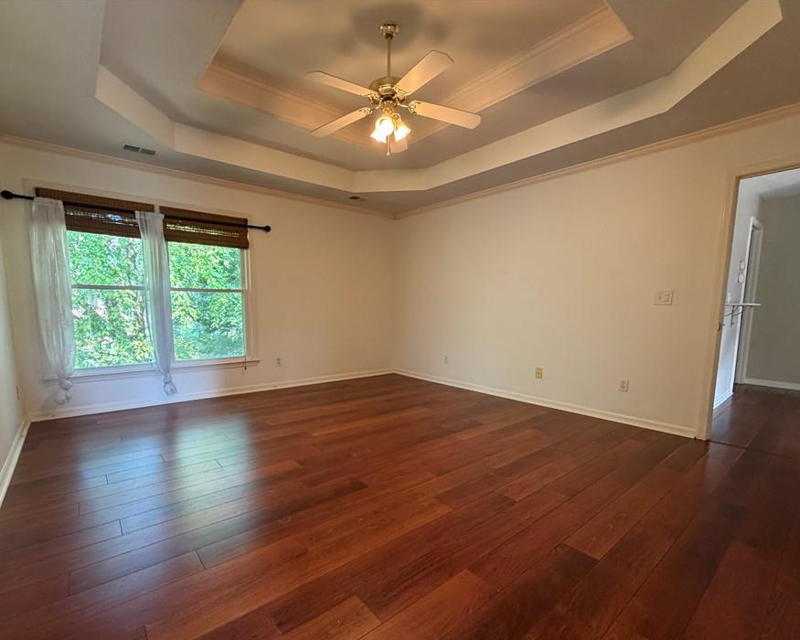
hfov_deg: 93.0
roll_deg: -0.5
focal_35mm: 16
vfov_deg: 80.2
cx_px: 373
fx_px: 379
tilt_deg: -4.6
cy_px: 349
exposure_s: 1/60
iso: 320
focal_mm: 2.22
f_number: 2.2
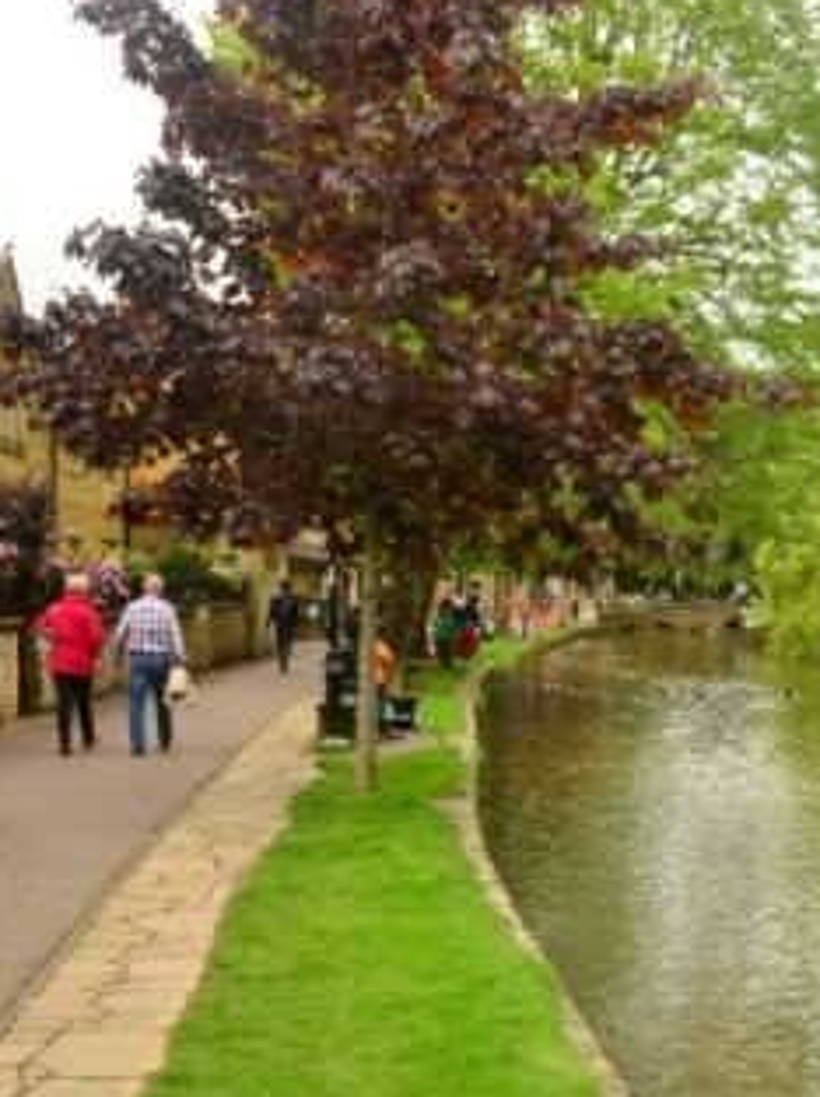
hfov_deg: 26.5
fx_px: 1677
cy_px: 696
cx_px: 746
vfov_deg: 36.0
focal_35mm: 53
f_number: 18
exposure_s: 1/40
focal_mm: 18
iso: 200
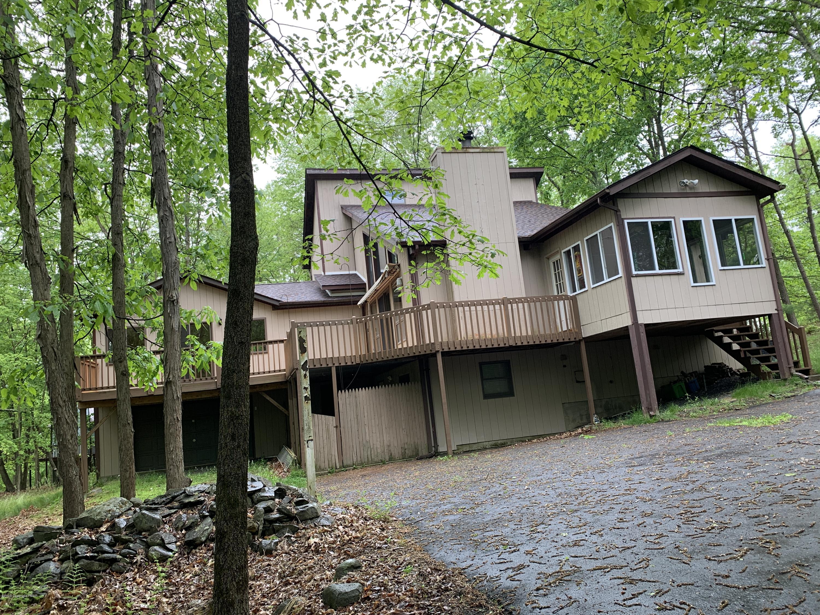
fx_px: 616
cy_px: 308
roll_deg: +5.6
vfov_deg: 53.1
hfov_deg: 67.3
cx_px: 410
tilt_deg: +9.0
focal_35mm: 26
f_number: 1.8
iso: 32
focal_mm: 4.25
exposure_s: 1/122
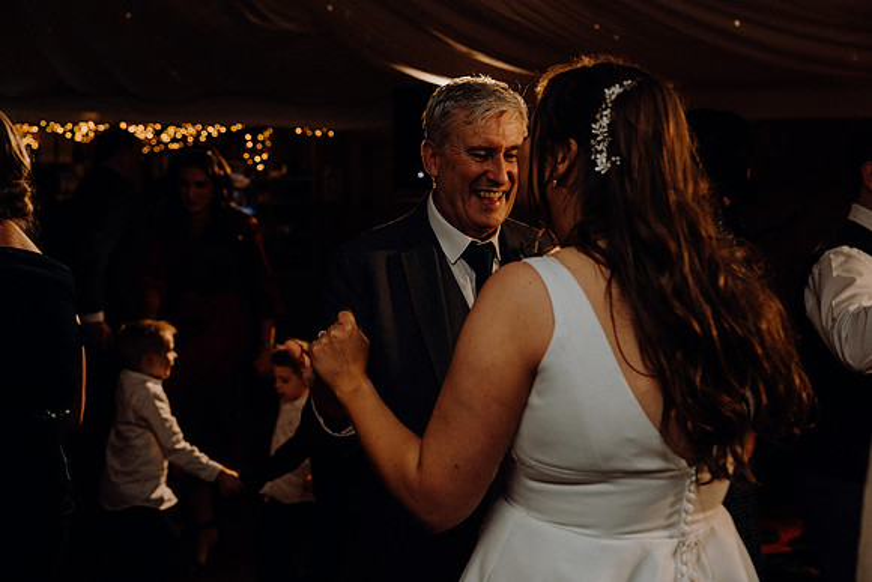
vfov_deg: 30.5
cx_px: 436
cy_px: 291
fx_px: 1066
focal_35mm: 44
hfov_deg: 44.5
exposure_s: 1/160
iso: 2500
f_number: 3.5
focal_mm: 44
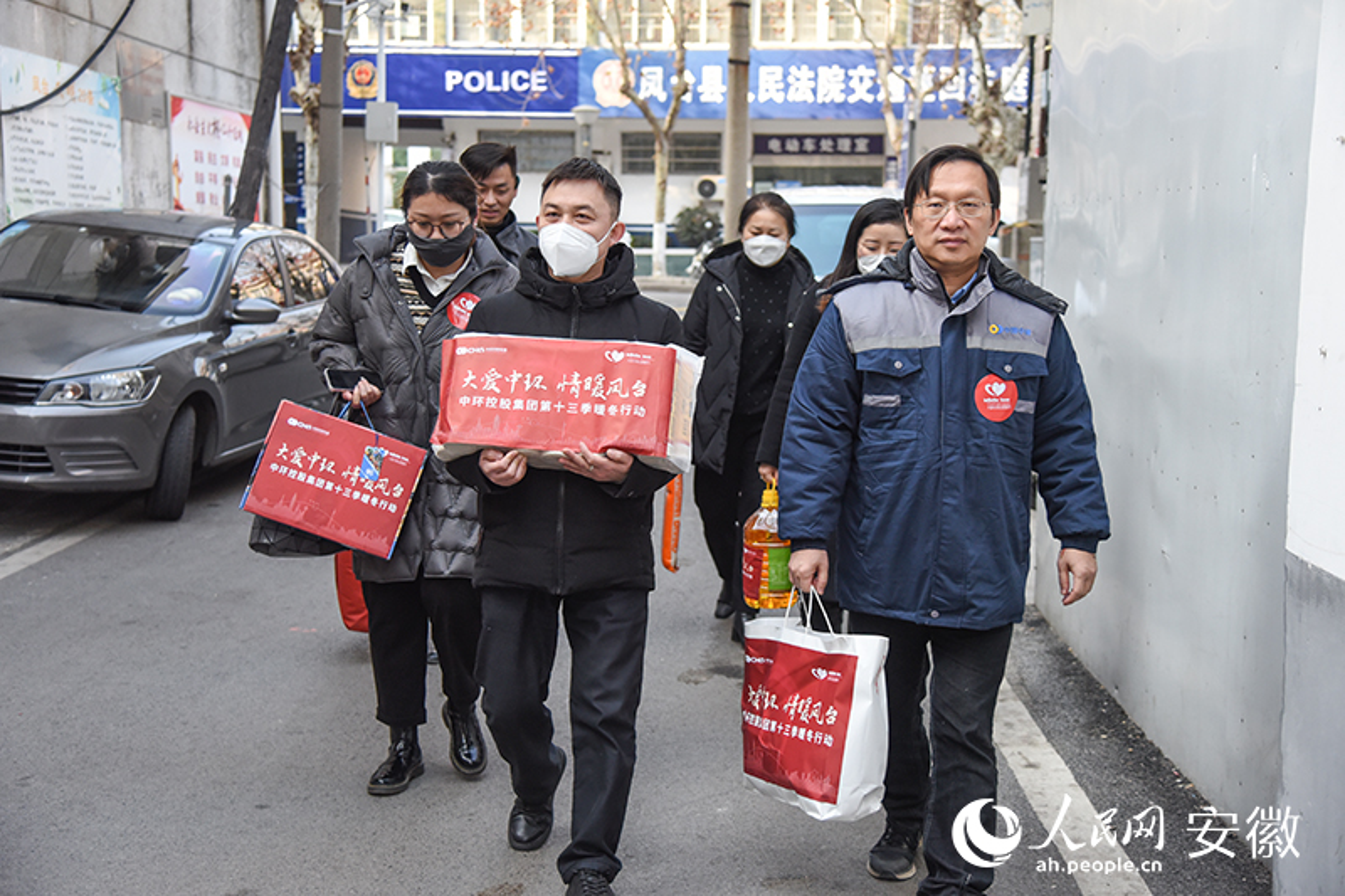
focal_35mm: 48
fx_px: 1793
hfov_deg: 41.1
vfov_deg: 28.1
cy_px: 448
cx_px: 672
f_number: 4
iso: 2000
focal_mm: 48
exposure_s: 1/2000
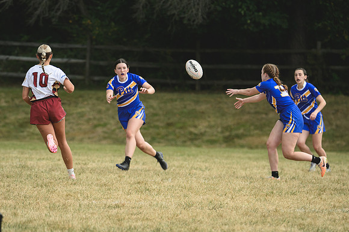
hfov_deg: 3.6
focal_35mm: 570
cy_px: 116
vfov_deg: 2.4
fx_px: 5522
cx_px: 174
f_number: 6
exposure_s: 1/1000
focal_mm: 380
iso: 400
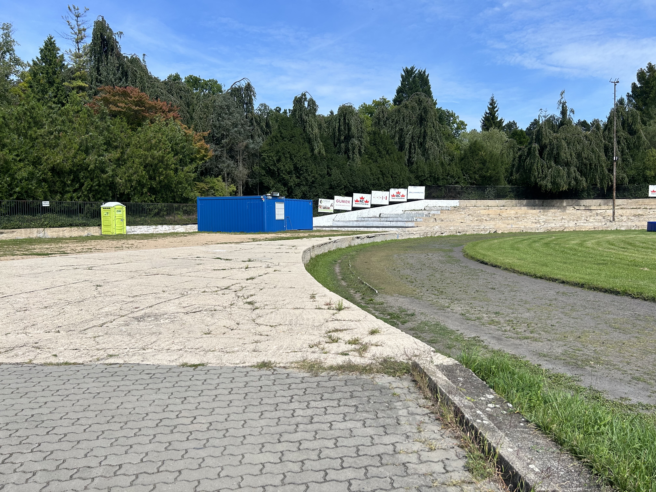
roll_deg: +0.8
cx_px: 328
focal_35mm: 26
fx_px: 493
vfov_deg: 53.1
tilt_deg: -2.9
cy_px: 246
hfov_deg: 67.3
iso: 50
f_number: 1.5
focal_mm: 5.7
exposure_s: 1/3356
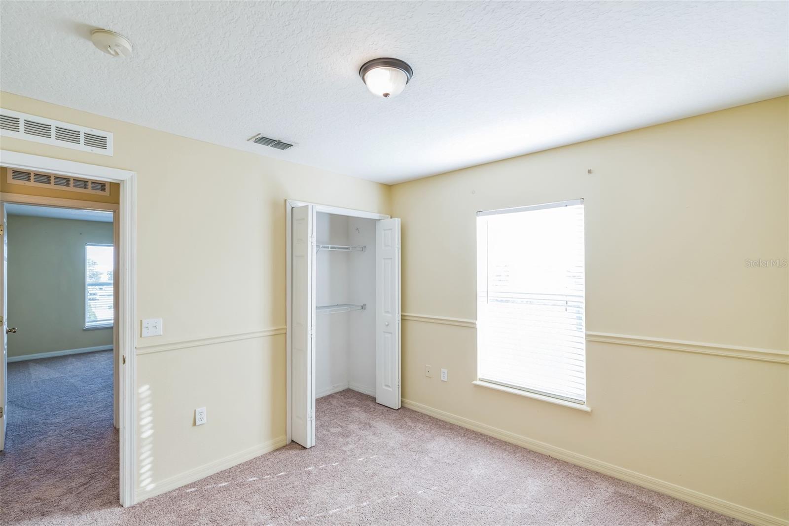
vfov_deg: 73.7
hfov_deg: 96.7
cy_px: 263
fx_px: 351
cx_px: 394
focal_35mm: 16
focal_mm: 16
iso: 320
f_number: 7.1
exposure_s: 1/20
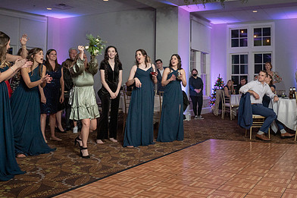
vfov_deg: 35.8
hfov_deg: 50.7
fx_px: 305
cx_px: 204
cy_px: 79
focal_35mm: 37
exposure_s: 1/200
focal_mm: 24
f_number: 5.6
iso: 2000
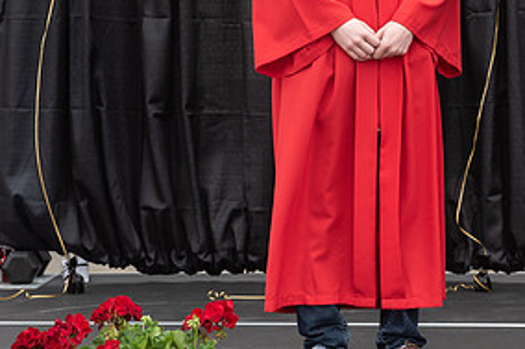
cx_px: 406
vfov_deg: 9.0
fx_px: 2201
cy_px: 11
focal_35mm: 151
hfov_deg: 13.5
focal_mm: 60
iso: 500
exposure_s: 1/640
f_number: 5.6
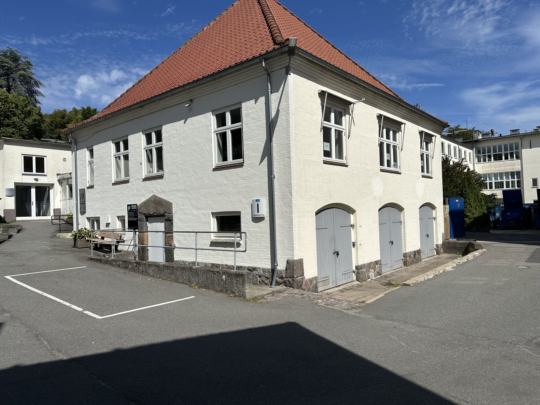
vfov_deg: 56.8
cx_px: 270
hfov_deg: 71.6
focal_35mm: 24
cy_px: 202
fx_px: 374
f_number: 1.78
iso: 80
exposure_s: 1/10753
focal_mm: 6.86
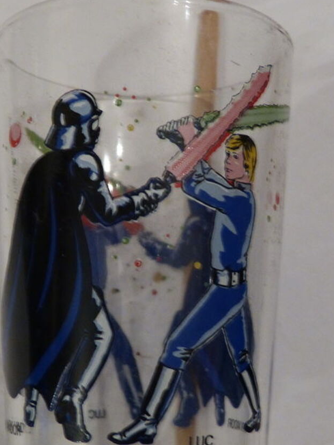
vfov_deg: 33.1
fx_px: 746
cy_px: 276
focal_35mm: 58
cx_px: 139
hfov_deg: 25.2
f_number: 3.1
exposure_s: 1/10
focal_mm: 6.3
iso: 400
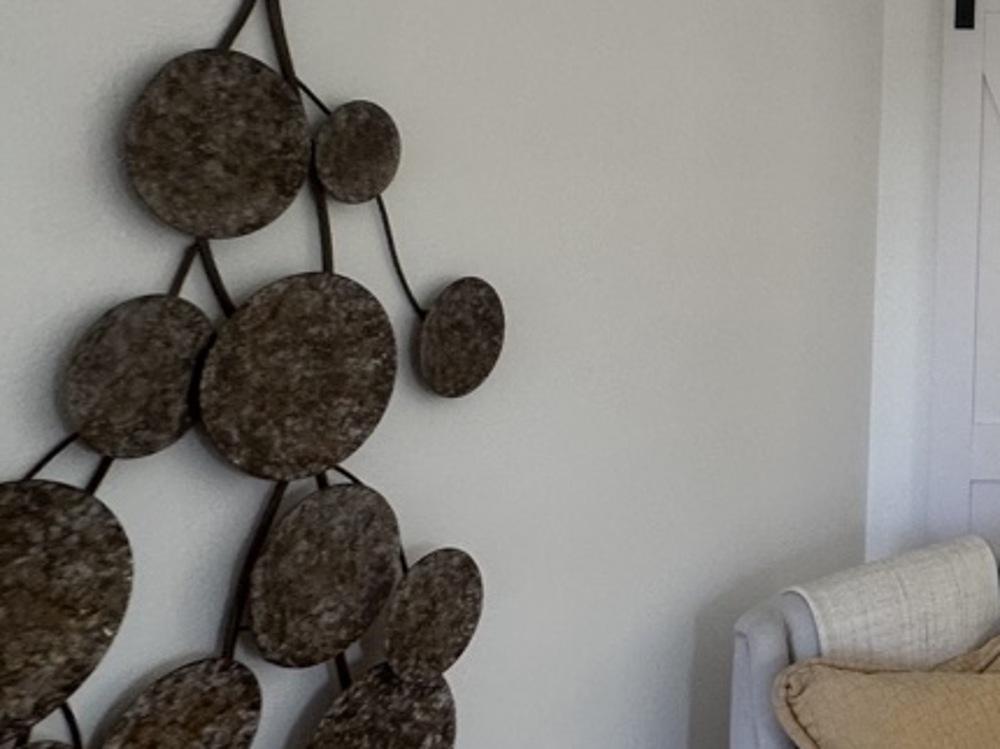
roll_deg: -0.9
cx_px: 1437
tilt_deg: +1.6
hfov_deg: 29.8
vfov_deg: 32.6
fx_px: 1242
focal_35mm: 43
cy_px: 142
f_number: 2.2
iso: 80
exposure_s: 1/99
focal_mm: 2.22
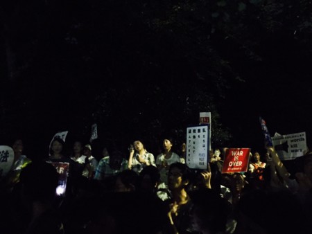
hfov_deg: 61.6
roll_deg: -0.4
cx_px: 156
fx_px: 262
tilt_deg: +12.6
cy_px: 117
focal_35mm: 29
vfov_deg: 48.3
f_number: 2.2
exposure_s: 1/15
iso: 2000
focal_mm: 4.15
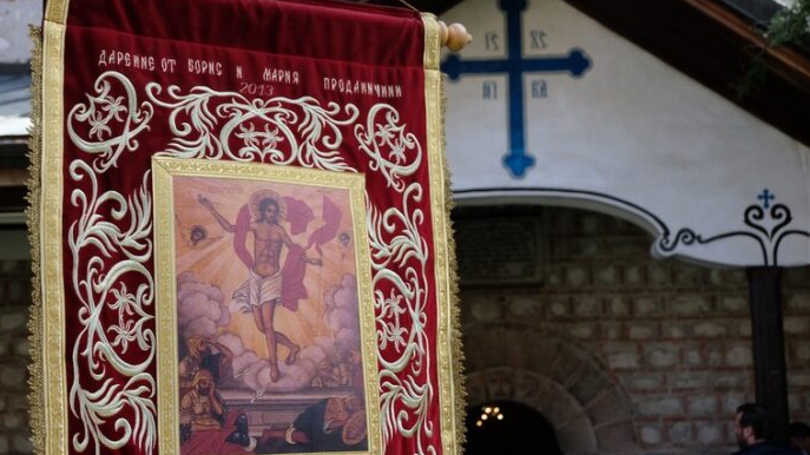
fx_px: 1117
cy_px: 271
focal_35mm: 52
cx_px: 403
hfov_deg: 39.9
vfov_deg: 23.0
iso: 400
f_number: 5.6
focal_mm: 32.5
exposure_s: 1/250
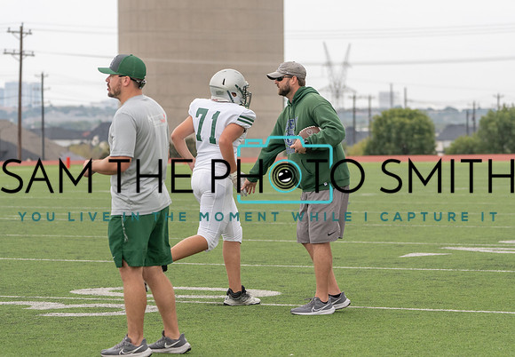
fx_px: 2387
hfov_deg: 12.3
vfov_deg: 8.6
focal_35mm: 165
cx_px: 280
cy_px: 171
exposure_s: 1/1000
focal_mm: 148
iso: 800
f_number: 5
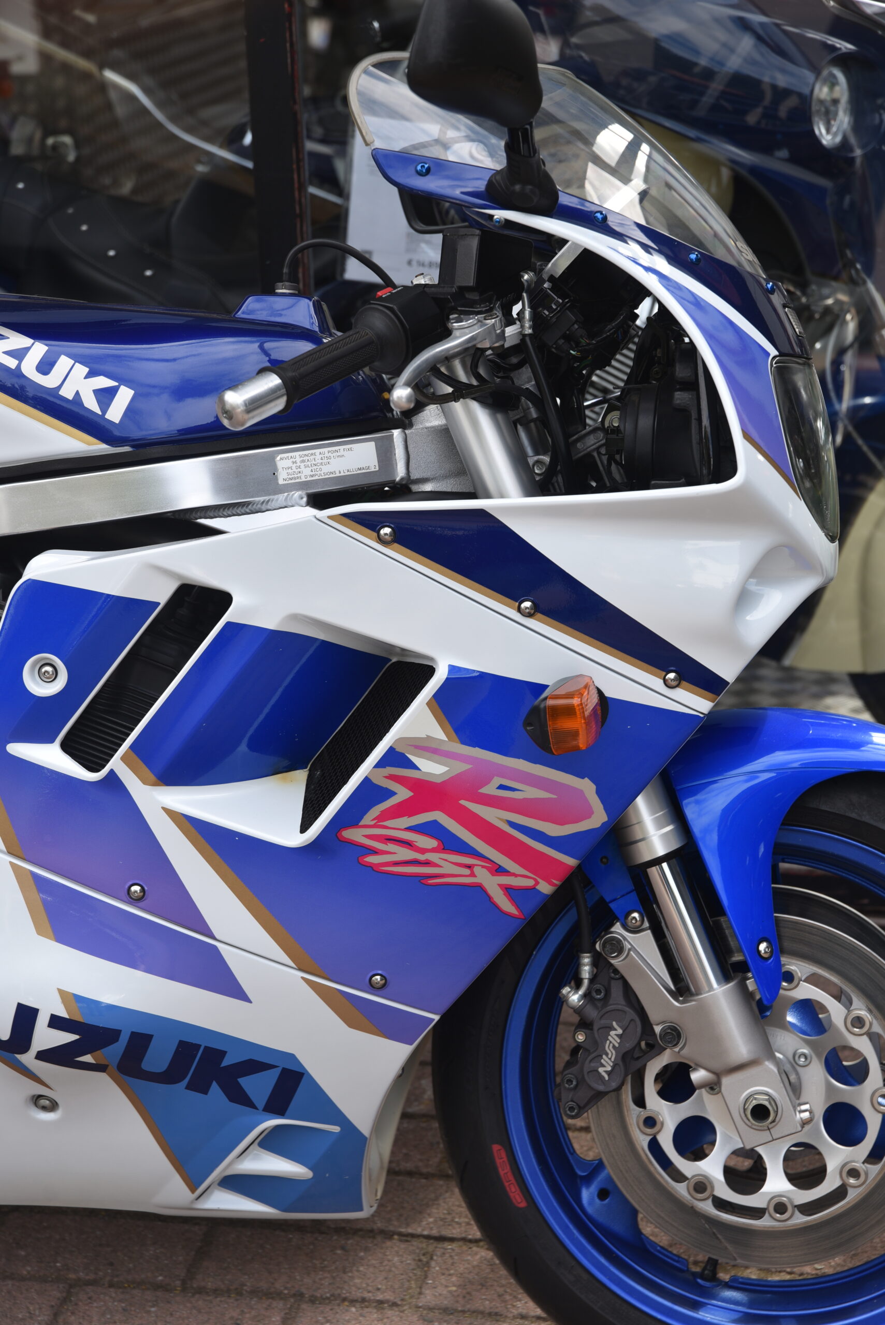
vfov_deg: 28.8
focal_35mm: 70
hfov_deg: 19.5
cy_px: 662
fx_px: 2579
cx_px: 442
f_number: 5.6
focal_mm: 70
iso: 100
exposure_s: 1/125
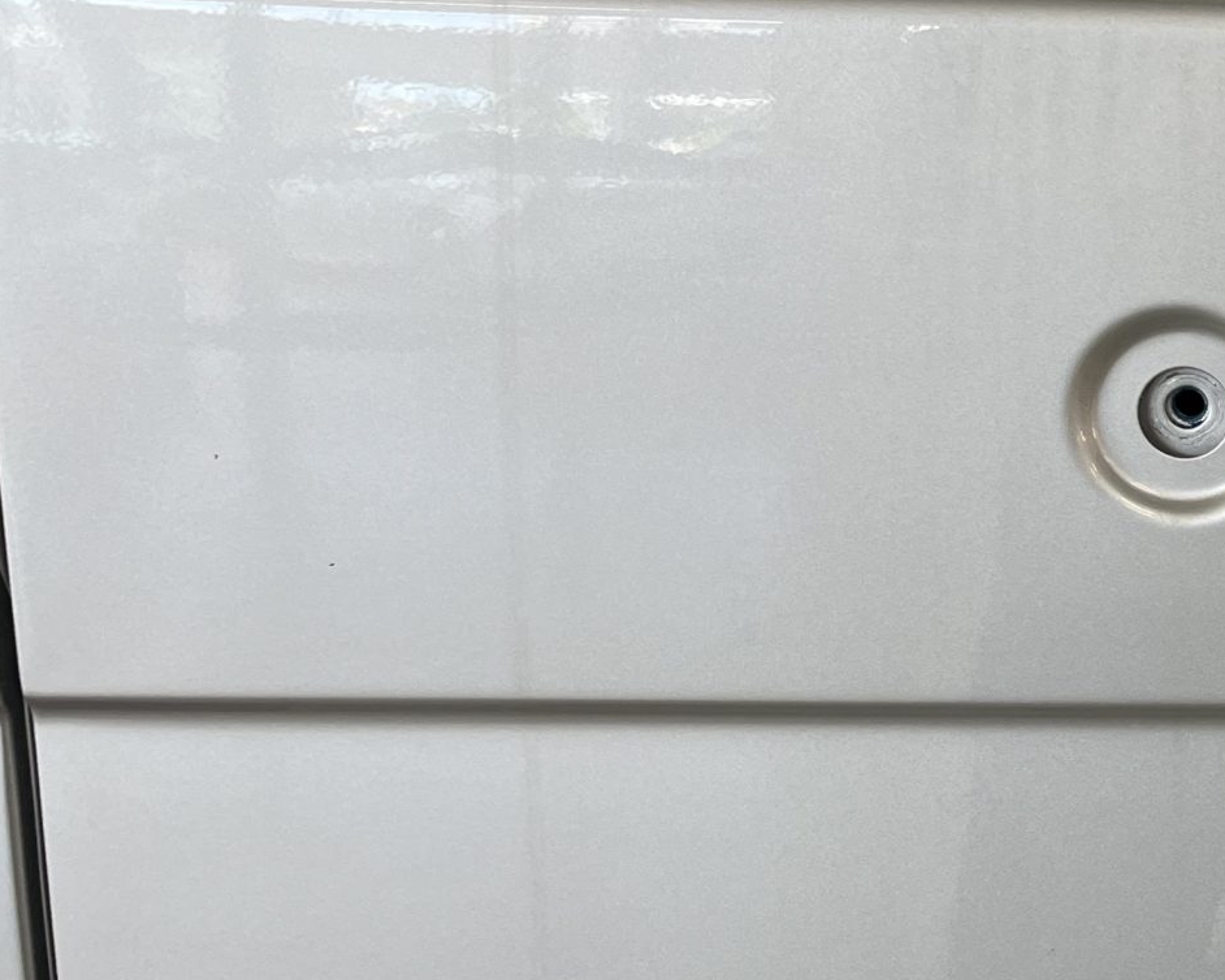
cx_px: 1639
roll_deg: -1.9
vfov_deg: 22.1
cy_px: 407
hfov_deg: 23.8
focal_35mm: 69
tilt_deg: -12.4
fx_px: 2501
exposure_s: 1/100
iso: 64
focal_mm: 5.1
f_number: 1.6
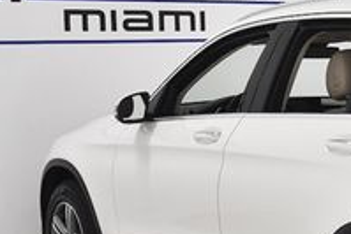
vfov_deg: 12.9
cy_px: 184
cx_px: 416
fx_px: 1034
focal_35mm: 106
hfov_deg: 18.3
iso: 1250
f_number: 4
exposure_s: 1/1600
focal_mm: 22
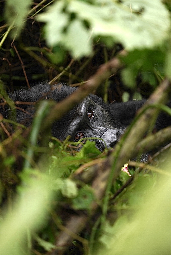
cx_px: 86
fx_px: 2845
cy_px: 128
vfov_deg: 5.1
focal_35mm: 400
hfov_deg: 3.4
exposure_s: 1/200
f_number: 6.3
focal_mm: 400
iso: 320
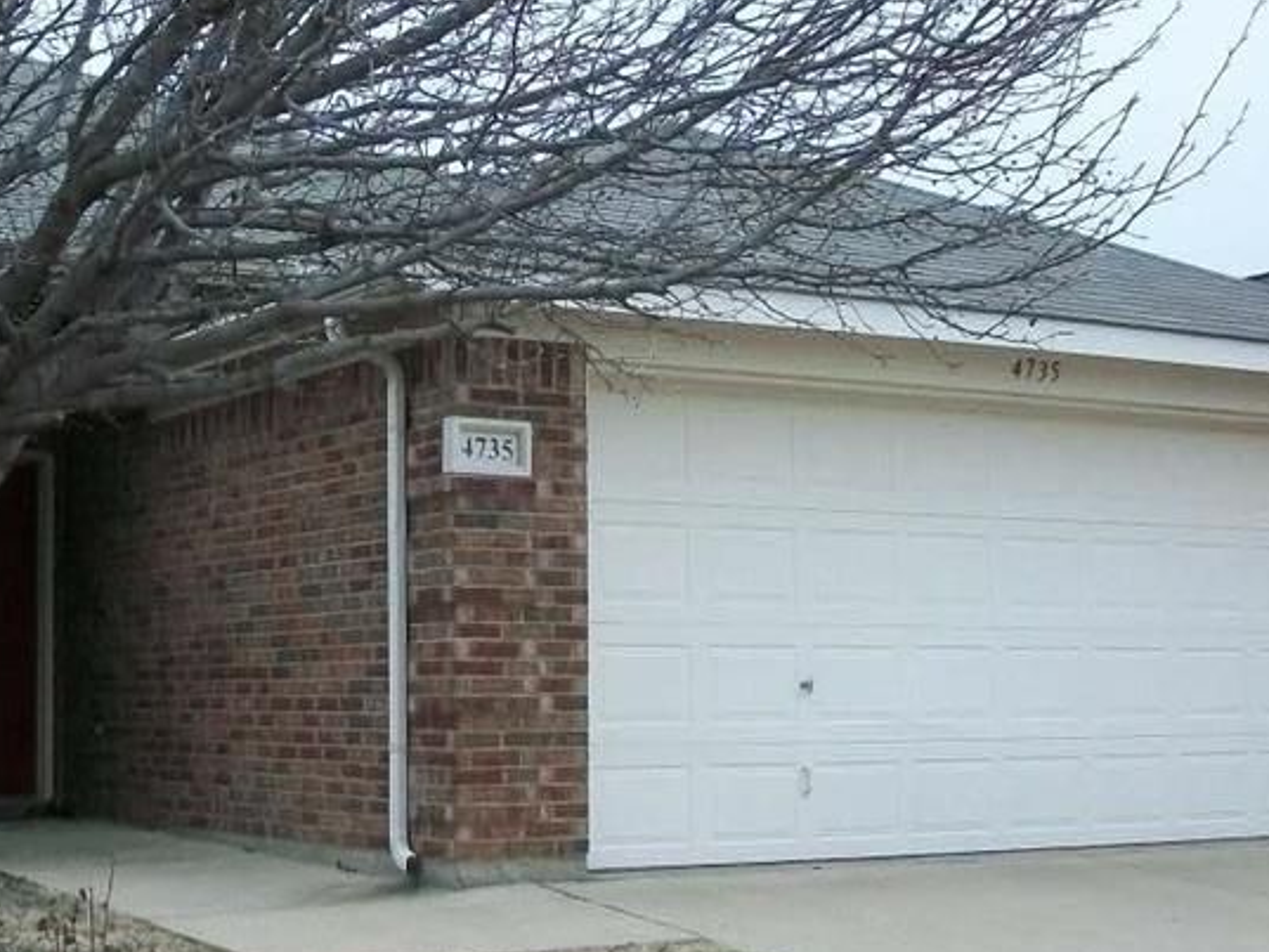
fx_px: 2237
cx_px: 378
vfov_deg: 23.9
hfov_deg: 31.3
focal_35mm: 61
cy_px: 643
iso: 228
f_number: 2.8
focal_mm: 5.7
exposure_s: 1/500
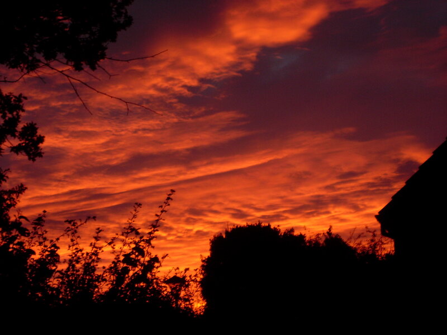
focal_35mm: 114
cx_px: 224
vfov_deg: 13.0
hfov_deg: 17.3
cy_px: 168
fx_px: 1472
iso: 100
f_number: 5.6
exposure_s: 1/30
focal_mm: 18.9
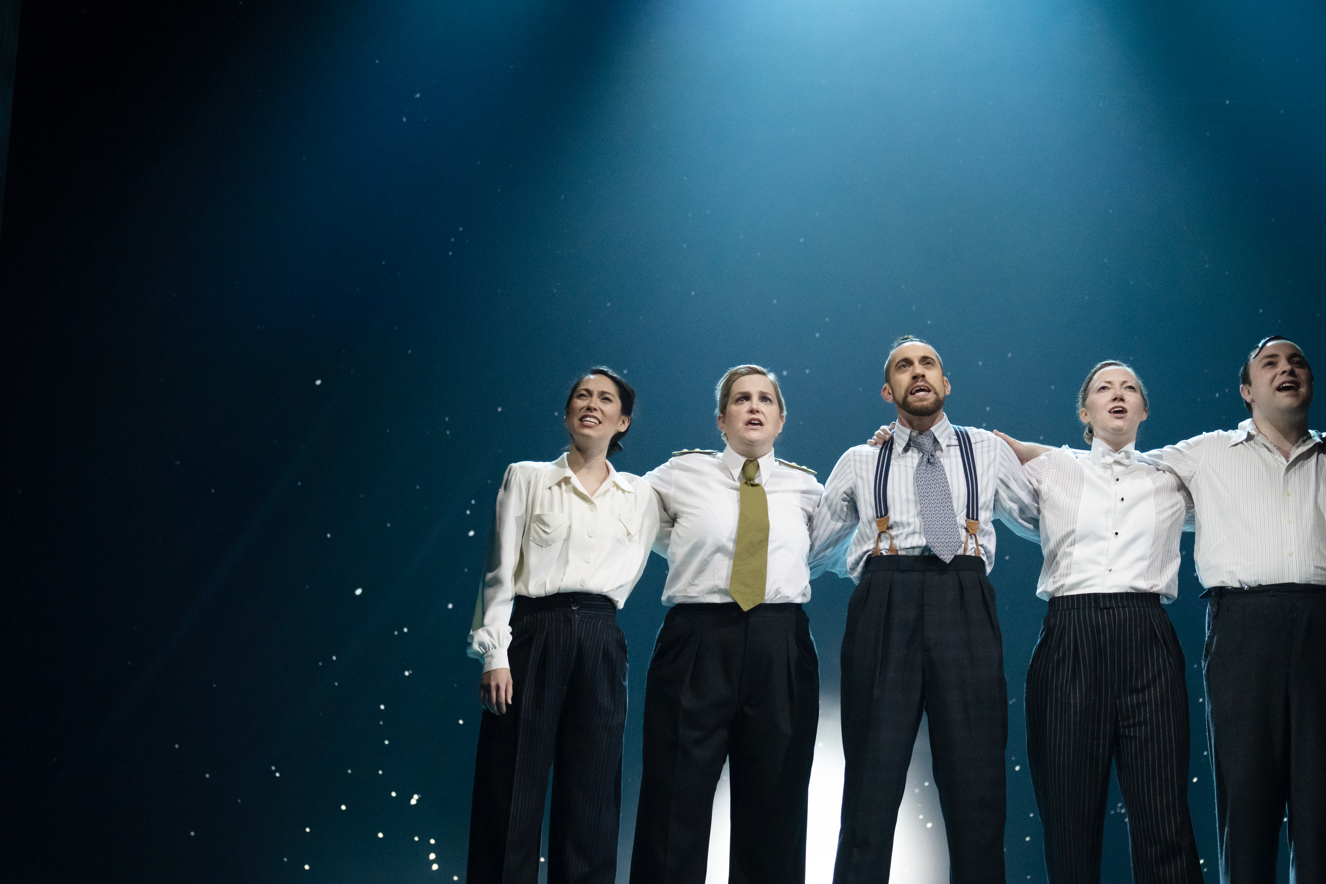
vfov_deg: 21.9
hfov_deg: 32.0
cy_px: 488
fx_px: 2283
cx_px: 926
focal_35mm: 62
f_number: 2.8
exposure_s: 1/250
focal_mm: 44
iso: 2500
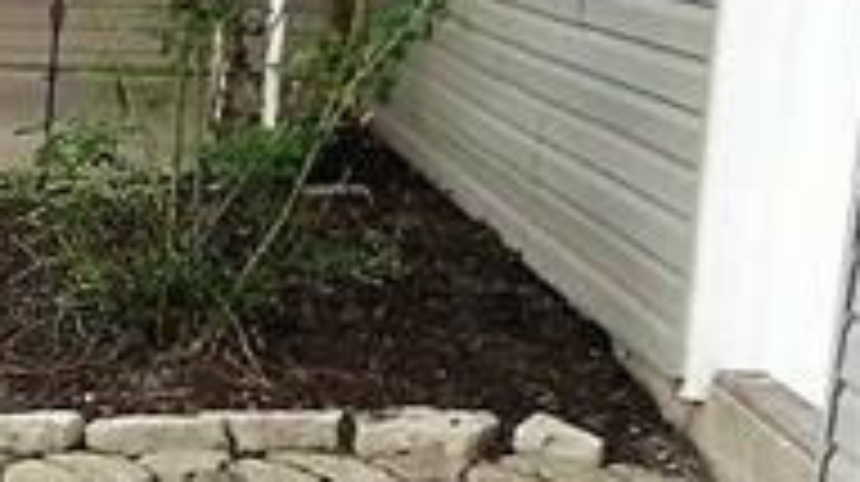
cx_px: -563
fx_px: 2164
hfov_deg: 18.7
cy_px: 225
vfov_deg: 12.7
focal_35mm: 95
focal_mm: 4.6
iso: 160
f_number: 3.5
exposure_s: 1/79.8
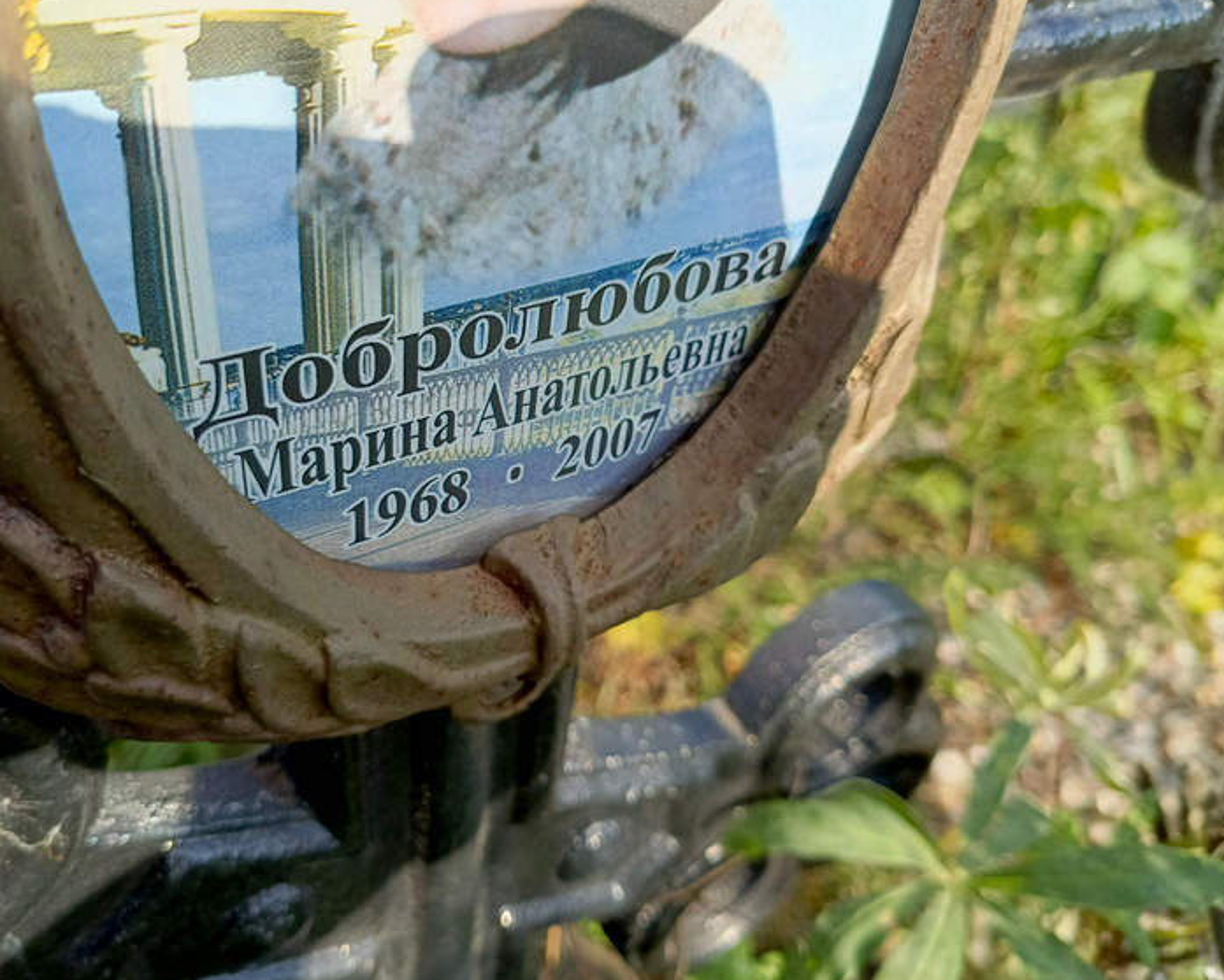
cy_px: 488
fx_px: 1015
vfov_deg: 51.6
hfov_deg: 62.0
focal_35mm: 28
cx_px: 548
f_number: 1.69
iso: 112
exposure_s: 1/381
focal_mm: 4.76
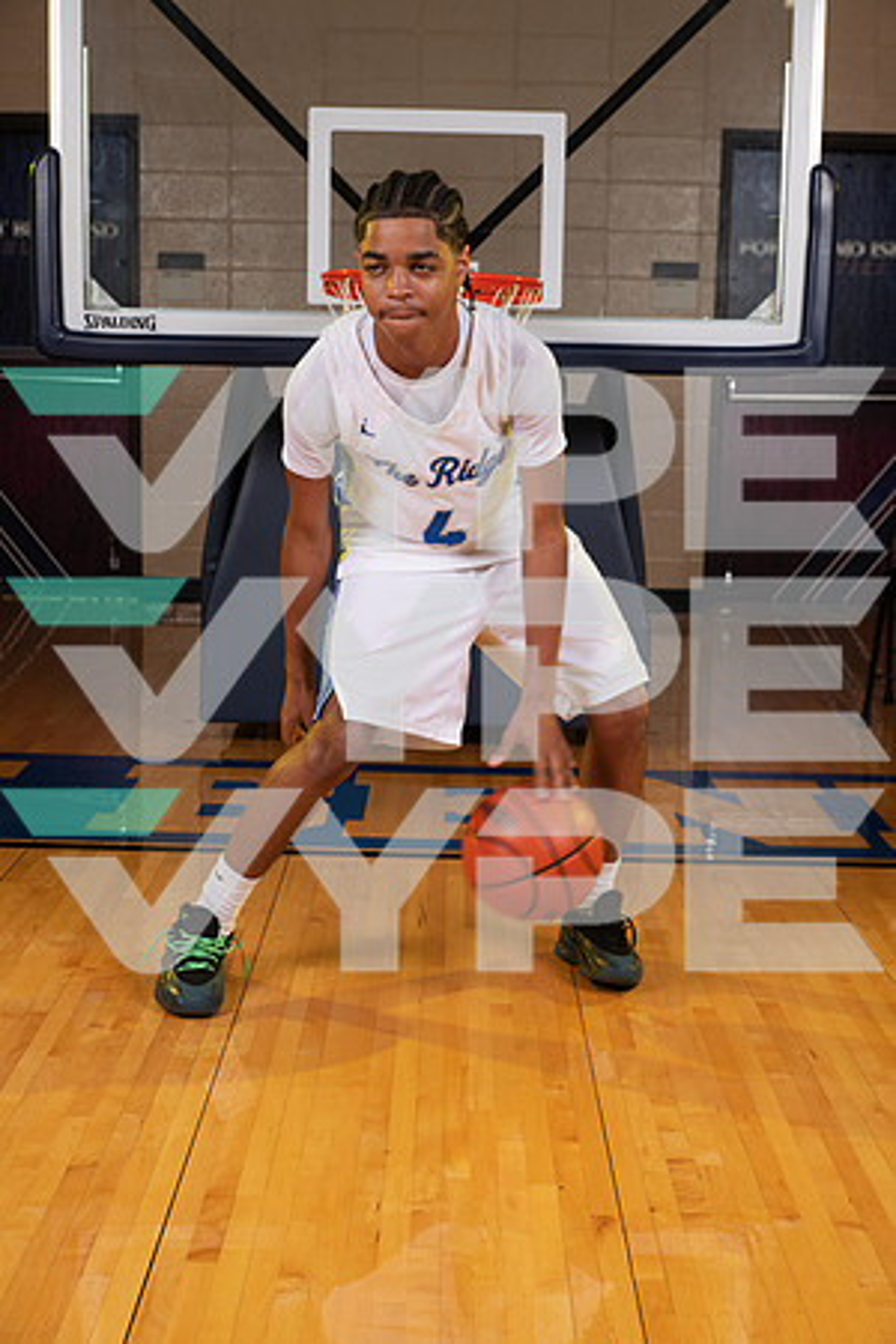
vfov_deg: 39.6
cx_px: 448
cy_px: 672
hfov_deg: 27.0
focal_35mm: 50
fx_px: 1867
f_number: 7.1
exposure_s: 1/320
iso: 320
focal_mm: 50
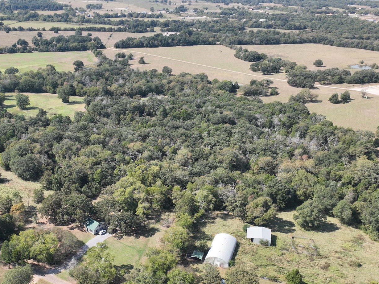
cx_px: 119
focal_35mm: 40
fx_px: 438
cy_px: 167
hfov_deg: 45.9
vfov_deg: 35.8
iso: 100
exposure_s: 1/2000
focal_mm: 12.29
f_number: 2.8
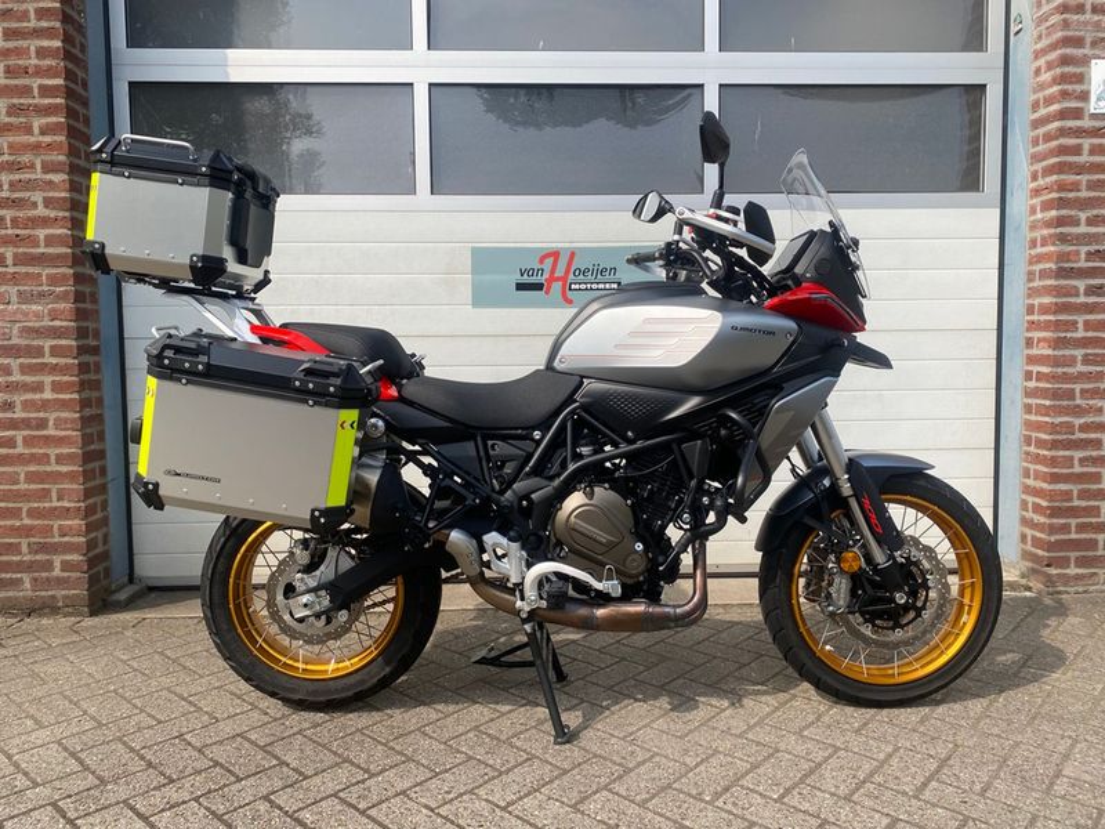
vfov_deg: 53.1
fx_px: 830
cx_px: 552
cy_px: 414
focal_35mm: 26
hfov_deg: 67.3
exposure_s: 1/2688
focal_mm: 4.25
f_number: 1.8
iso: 32
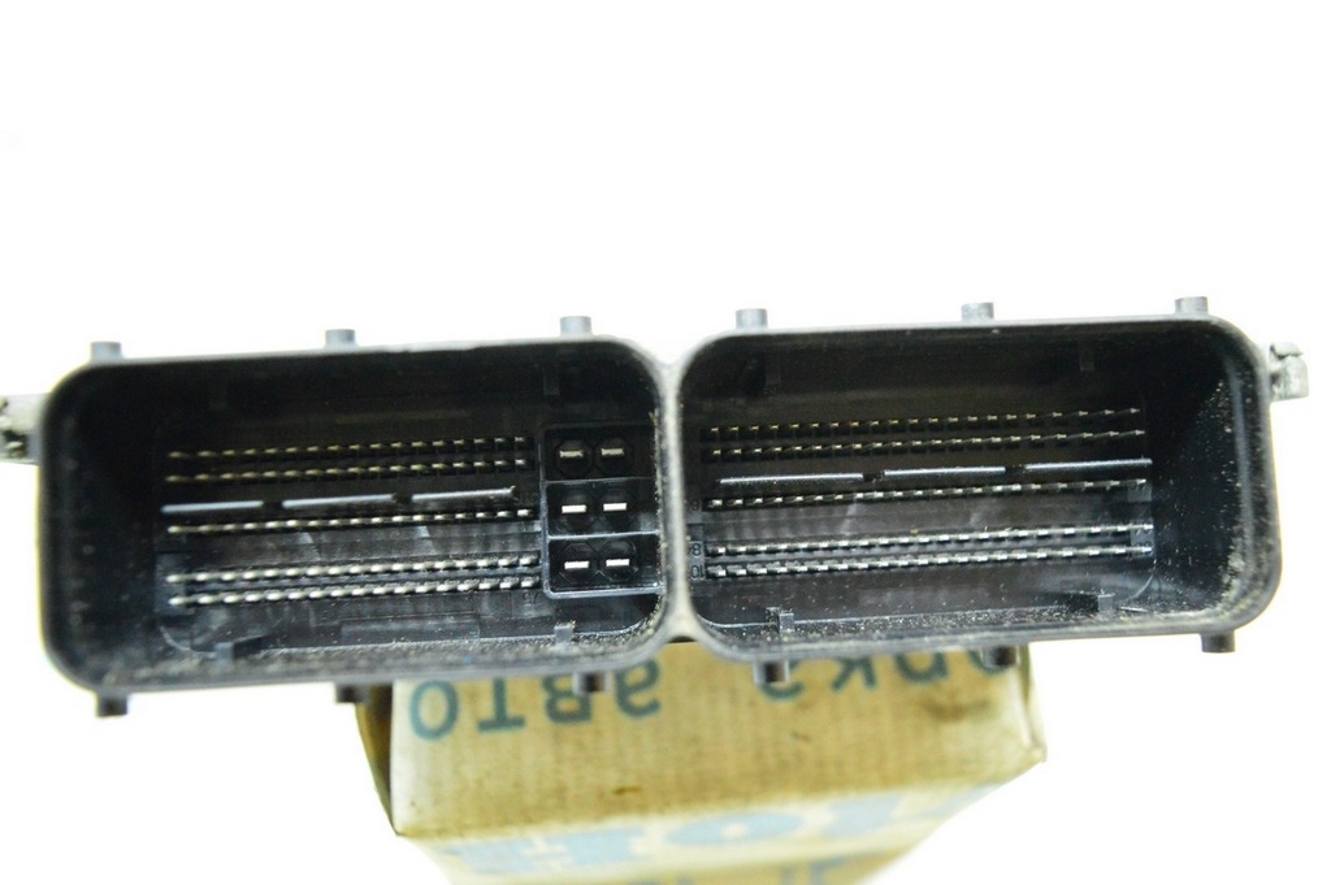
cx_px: 666
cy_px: 442
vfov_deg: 39.9
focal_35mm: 33
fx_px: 1219
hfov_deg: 57.3
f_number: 4
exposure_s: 1/100
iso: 6400
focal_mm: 22
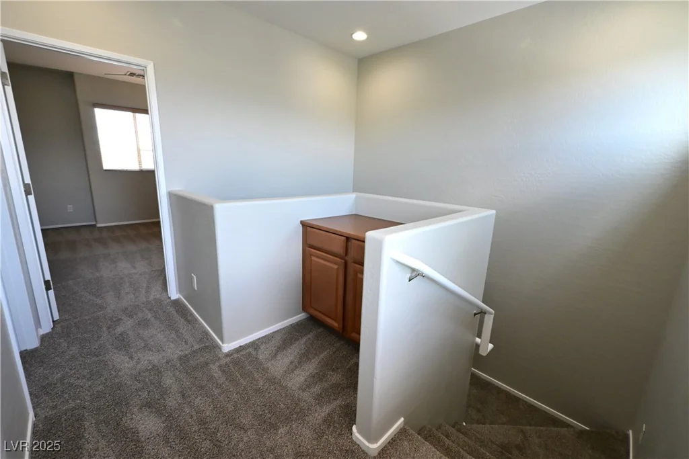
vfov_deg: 81.2
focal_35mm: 14
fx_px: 268
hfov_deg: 104.2
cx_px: 344
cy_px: 230
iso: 6400
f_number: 18
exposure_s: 1/60
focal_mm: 14
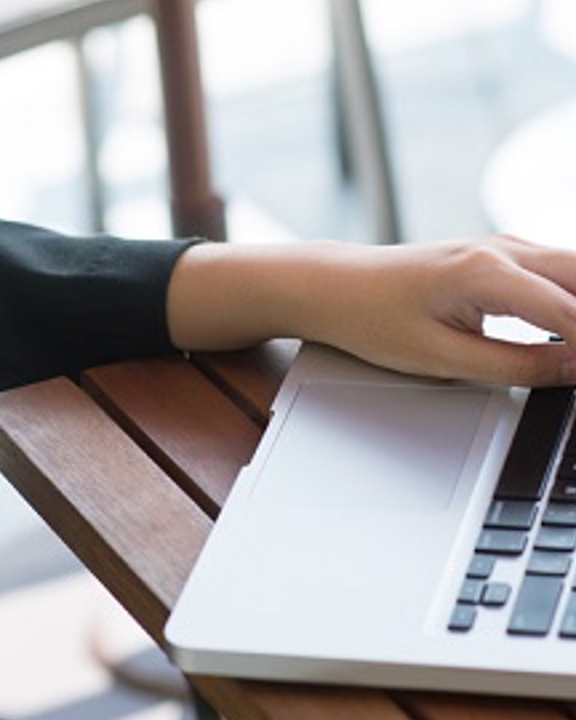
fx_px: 4027
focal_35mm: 189
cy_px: 212
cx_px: 277
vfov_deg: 10.2
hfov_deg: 8.2
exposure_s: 1/250
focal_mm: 85
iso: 100
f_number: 3.5
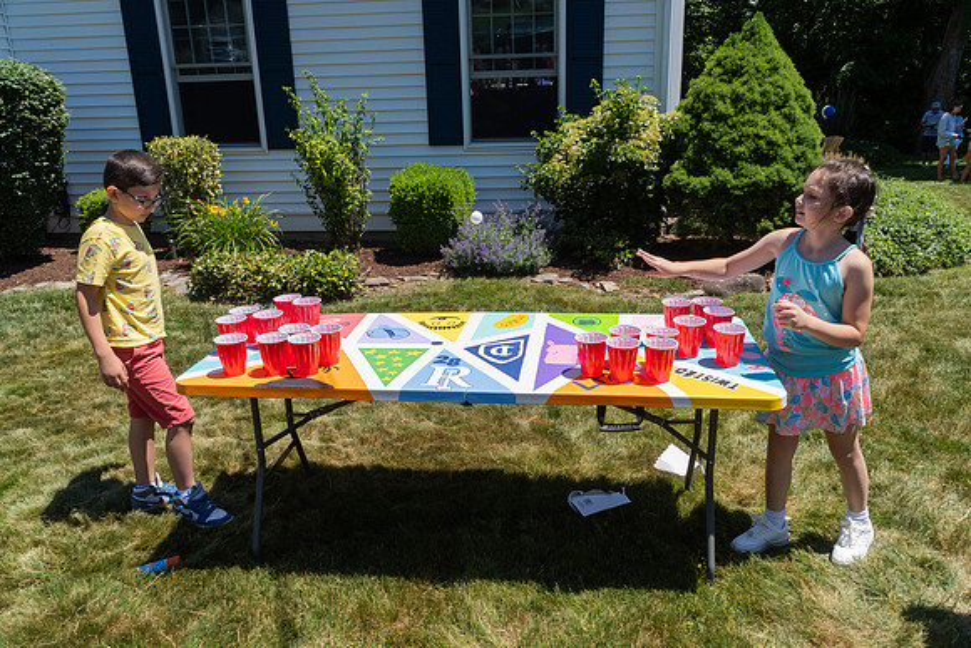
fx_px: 728
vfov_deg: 48.0
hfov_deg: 67.4
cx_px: 486
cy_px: 324
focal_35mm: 27
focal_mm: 18
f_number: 8
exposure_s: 1/2000
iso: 640
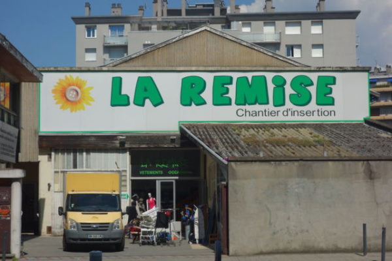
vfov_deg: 18.9
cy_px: 130
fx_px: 784
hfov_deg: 28.1
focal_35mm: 72
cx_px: 196
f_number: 6.3
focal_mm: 26.89
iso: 125
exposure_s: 1/800
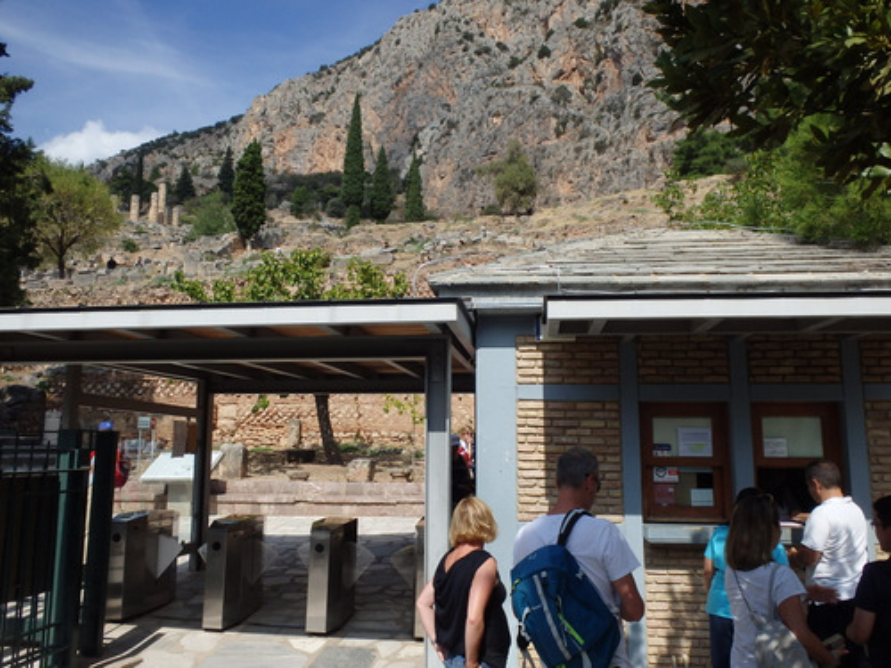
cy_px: 334
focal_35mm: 28
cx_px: 446
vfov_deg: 49.7
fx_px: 721
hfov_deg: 63.4
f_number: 11
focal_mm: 5
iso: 125
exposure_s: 1/160
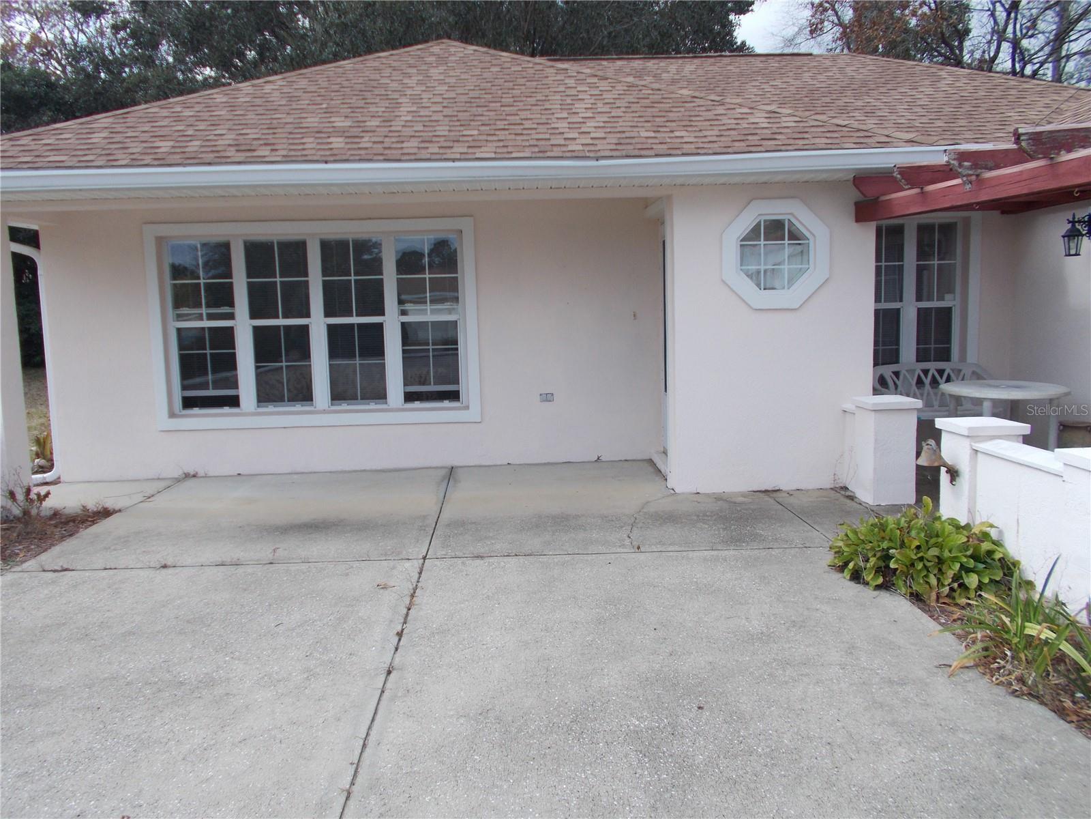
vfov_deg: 53.1
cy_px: 410
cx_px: 546
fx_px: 819
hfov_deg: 67.3
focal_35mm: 26
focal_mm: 4.6
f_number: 8
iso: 80
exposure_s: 1/80
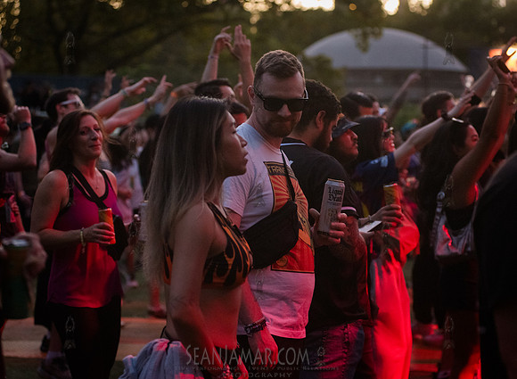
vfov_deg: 16.4
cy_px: 197
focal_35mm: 89
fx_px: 1313
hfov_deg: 22.3
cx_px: 277
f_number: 3.5
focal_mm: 80
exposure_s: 1/160
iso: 6400
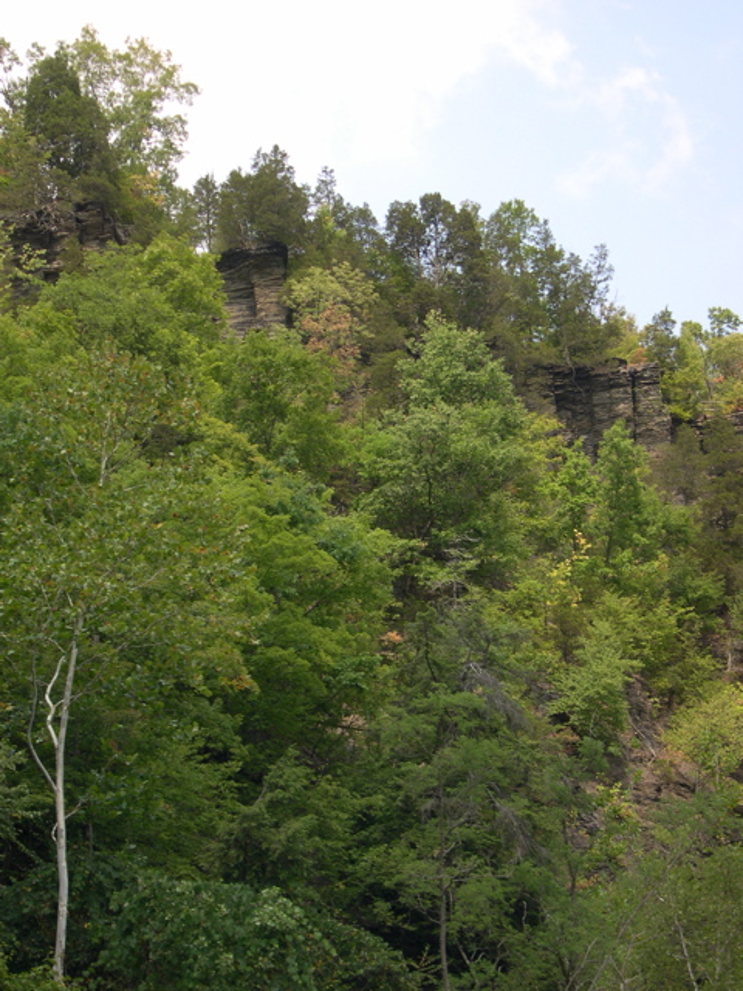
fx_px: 2347
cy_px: 496
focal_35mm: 82
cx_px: 372
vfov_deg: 23.8
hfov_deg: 18.0
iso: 100
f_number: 4.1
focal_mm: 17.4
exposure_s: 1/256
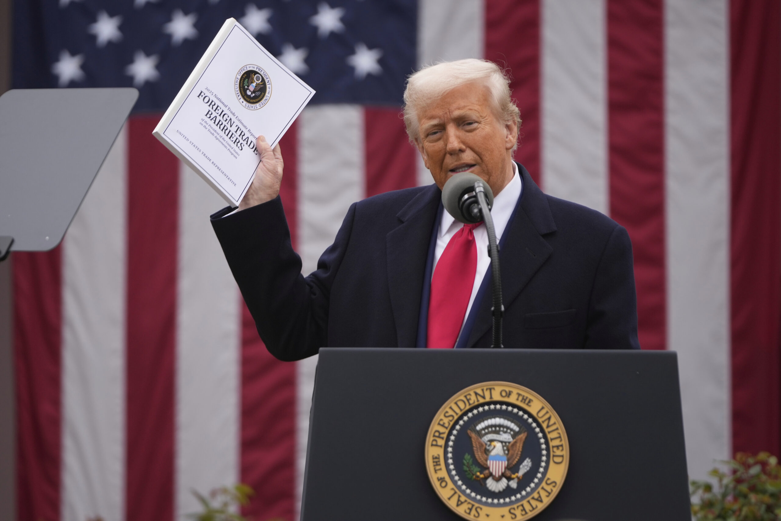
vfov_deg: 5.8
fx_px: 5163
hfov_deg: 8.7
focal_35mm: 238
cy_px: 260
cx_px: 390
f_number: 2.8
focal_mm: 159
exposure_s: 1/800
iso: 250
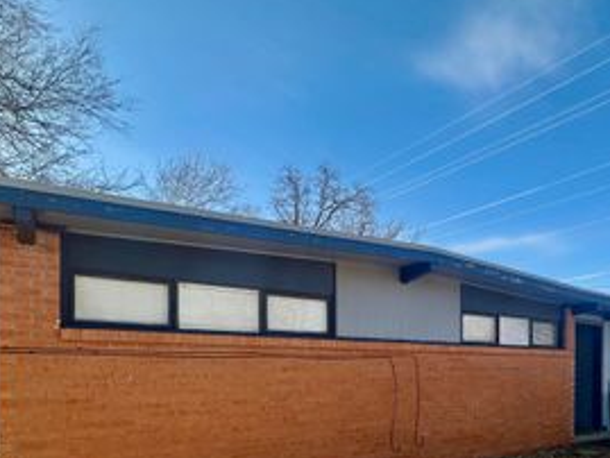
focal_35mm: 26
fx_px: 458
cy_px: 373
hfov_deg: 65.2
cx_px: 415
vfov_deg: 49.6
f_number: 2.2
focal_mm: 2.22
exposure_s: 1/694
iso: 40
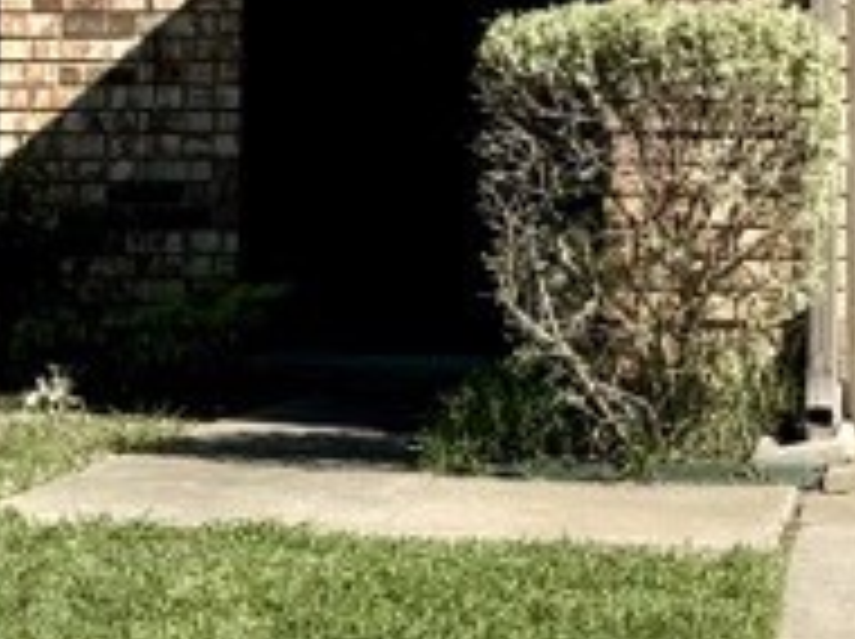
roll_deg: -0.6
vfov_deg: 9.0
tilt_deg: +3.7
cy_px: -148
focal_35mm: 162
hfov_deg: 12.1
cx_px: 824
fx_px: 3996
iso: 80
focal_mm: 6.86
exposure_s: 1/4608
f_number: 1.78
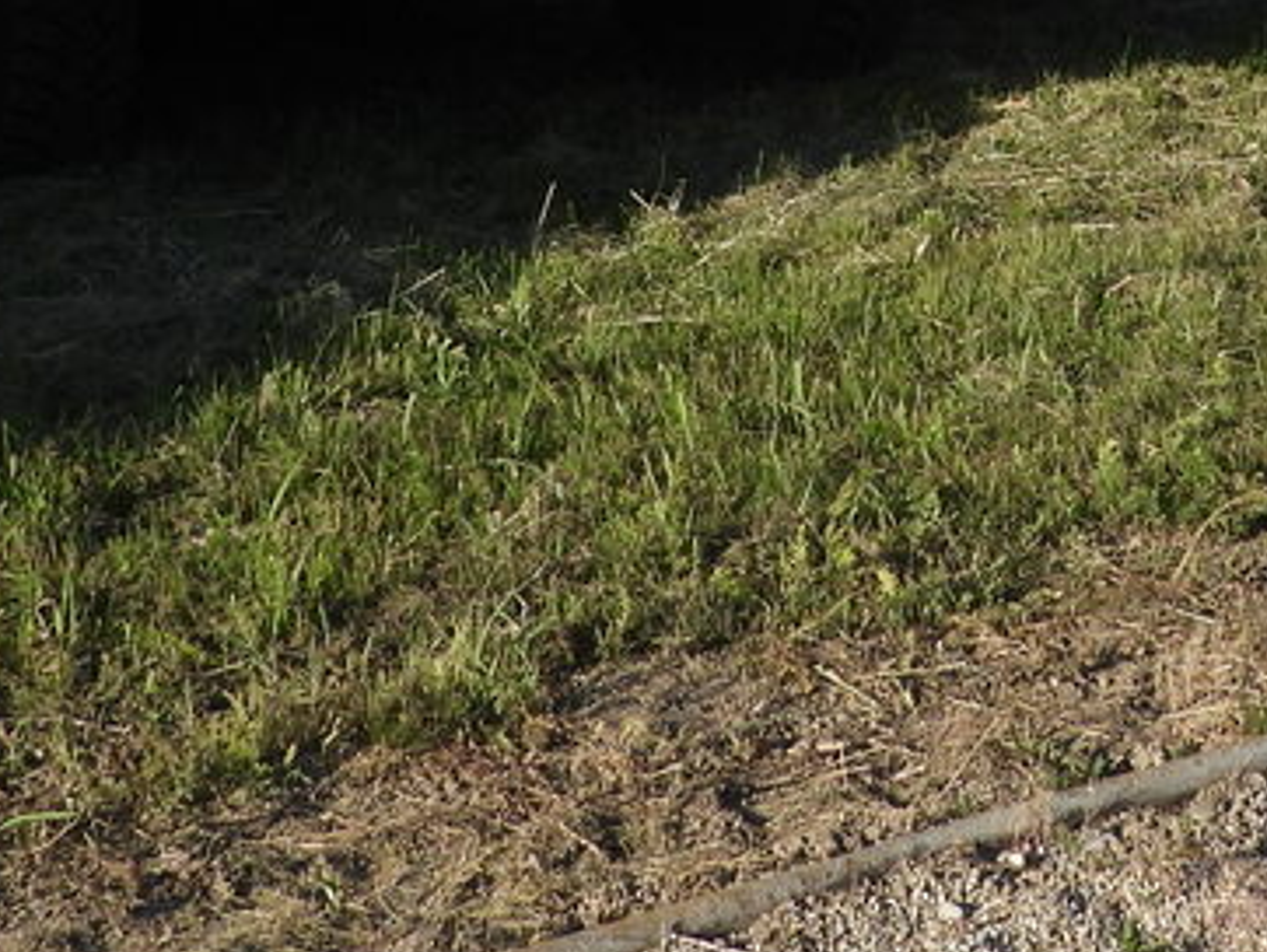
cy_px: -476
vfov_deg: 12.2
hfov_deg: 16.8
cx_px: 1096
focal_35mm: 116
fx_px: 4249
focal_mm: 6.3
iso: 100
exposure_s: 1/1000
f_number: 3.2
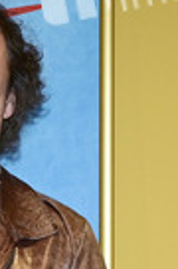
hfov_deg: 12.5
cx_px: -44
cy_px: 275
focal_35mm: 106
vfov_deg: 18.8
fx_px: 790
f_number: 5
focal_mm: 36
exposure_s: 1/160
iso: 1600
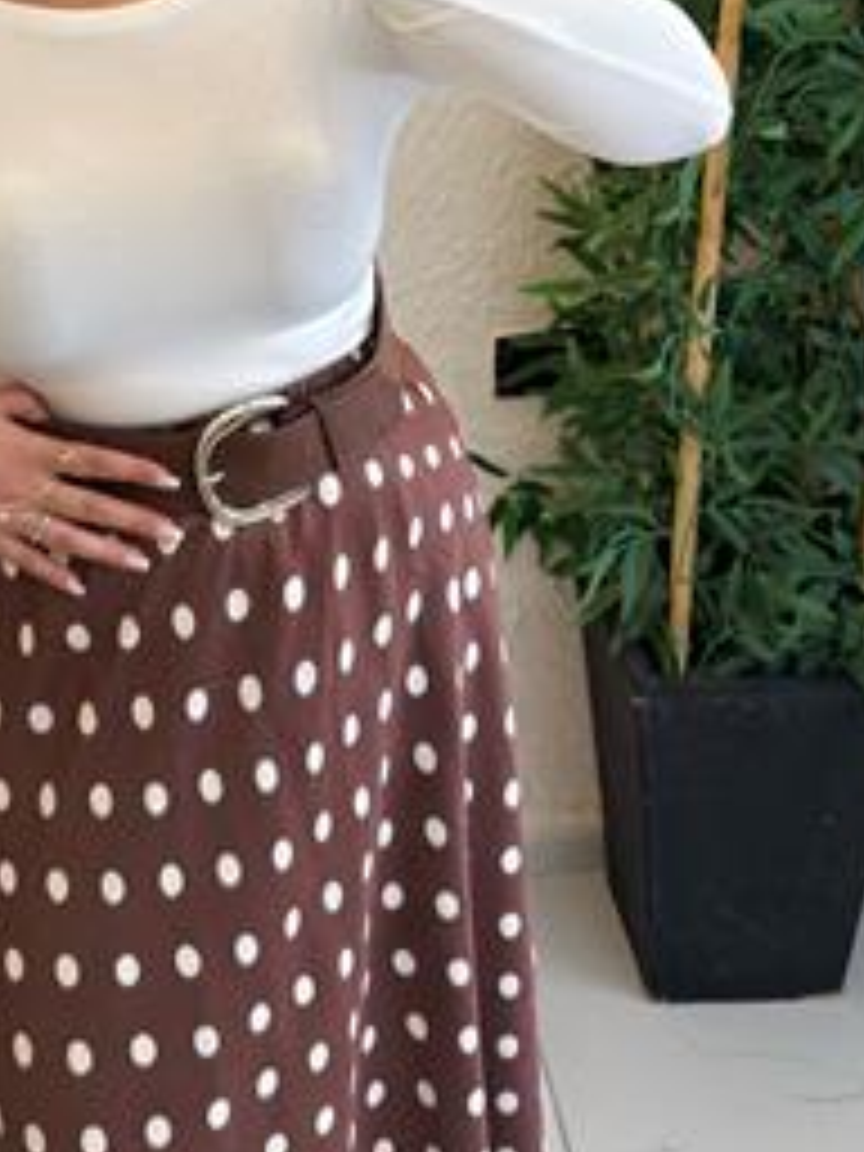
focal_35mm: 50
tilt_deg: -18.9
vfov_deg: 35.7
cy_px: 97
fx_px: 1664
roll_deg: -0.2
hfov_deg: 28.9
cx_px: 302
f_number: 1.78
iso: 200
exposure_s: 1/121
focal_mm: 6.76
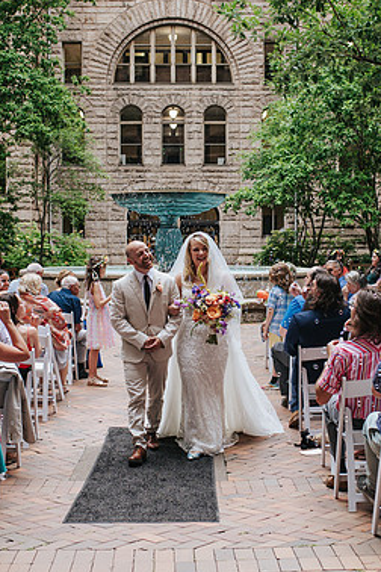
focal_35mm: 62
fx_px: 984
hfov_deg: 21.9
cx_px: 201
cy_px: 284
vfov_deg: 32.4
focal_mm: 35
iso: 800
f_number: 4
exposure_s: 1/400
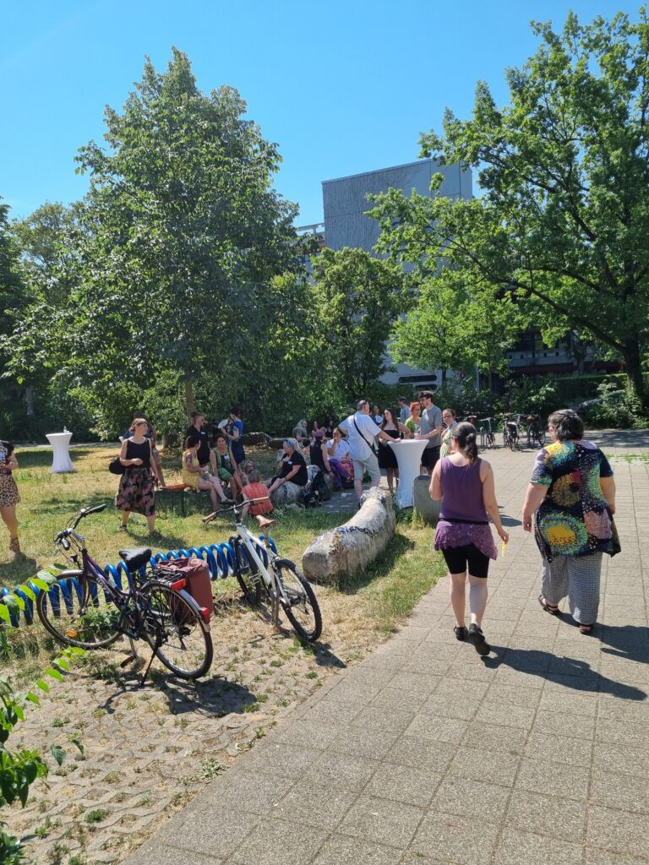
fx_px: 650
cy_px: 432
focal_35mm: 26
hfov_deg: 53.1
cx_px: 324
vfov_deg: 67.3
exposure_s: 1/2448
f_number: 1.8
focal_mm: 5.4
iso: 50
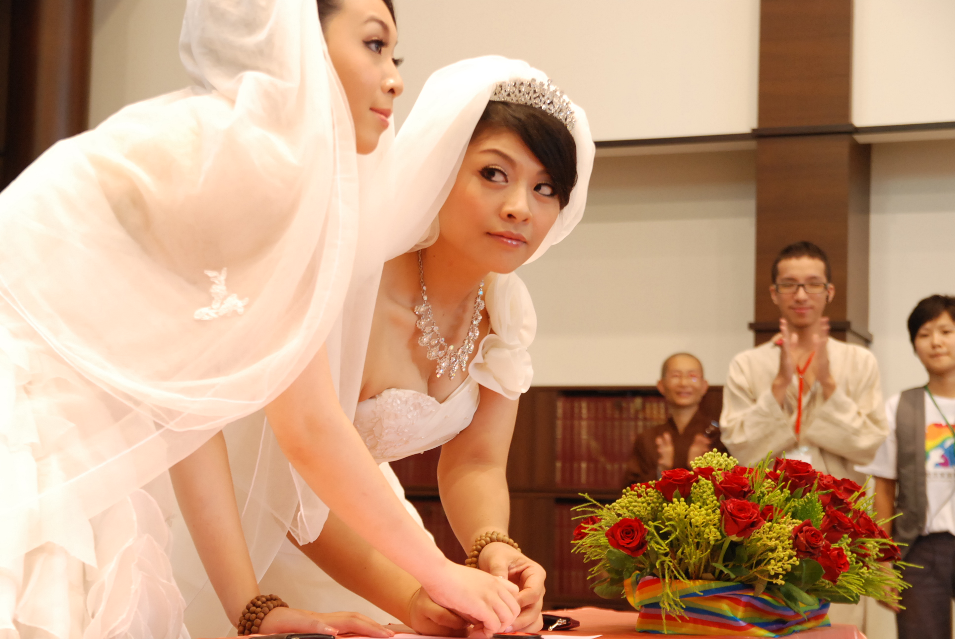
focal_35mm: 75
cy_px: 320
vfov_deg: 18.2
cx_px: 478
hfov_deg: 27.0
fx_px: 1992
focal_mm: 50
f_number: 4.5
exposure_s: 1/60
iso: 800
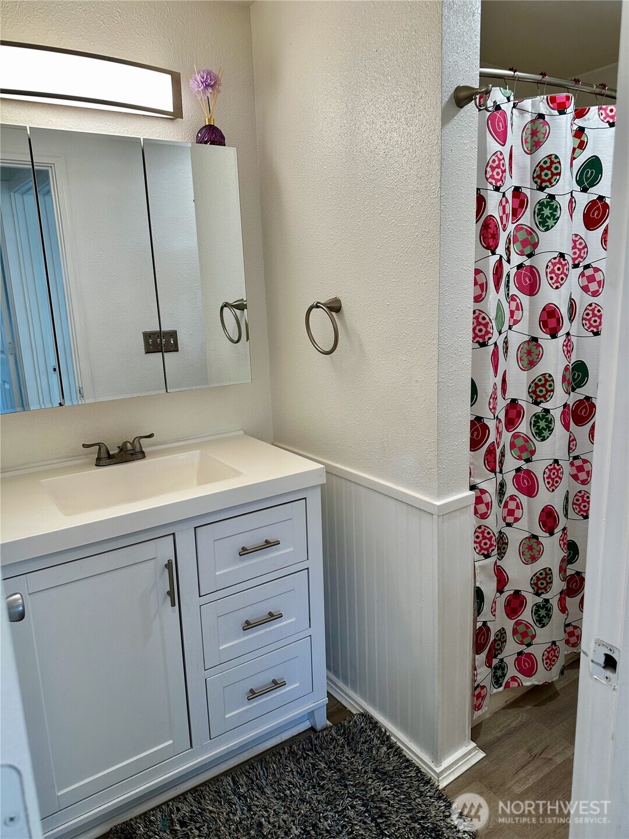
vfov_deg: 71.6
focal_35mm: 24
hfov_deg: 56.8
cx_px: 314
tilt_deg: -10.2
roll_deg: +1.7
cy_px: 420
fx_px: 581
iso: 64
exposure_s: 1/120
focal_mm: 6.86
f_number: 1.78
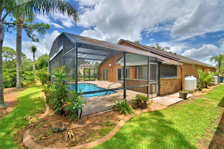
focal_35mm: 15
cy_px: 74
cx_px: 112
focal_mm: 10
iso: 100
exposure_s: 1/1250
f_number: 4.5
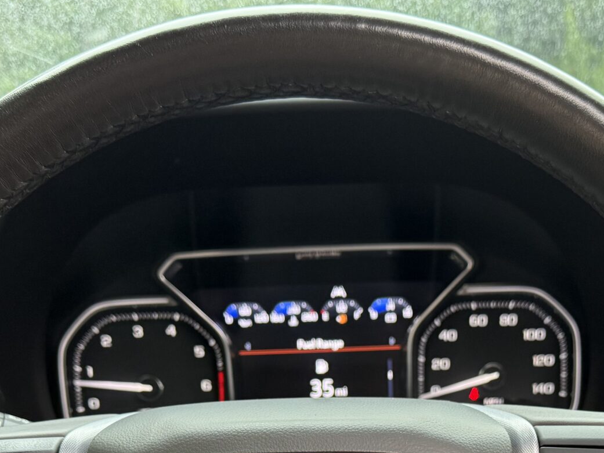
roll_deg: +1.8
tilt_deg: -15.1
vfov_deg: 22.8
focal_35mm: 59
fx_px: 1030
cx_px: 353
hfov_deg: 32.6
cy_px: 541
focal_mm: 6.76
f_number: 1.78
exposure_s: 1/88
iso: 200
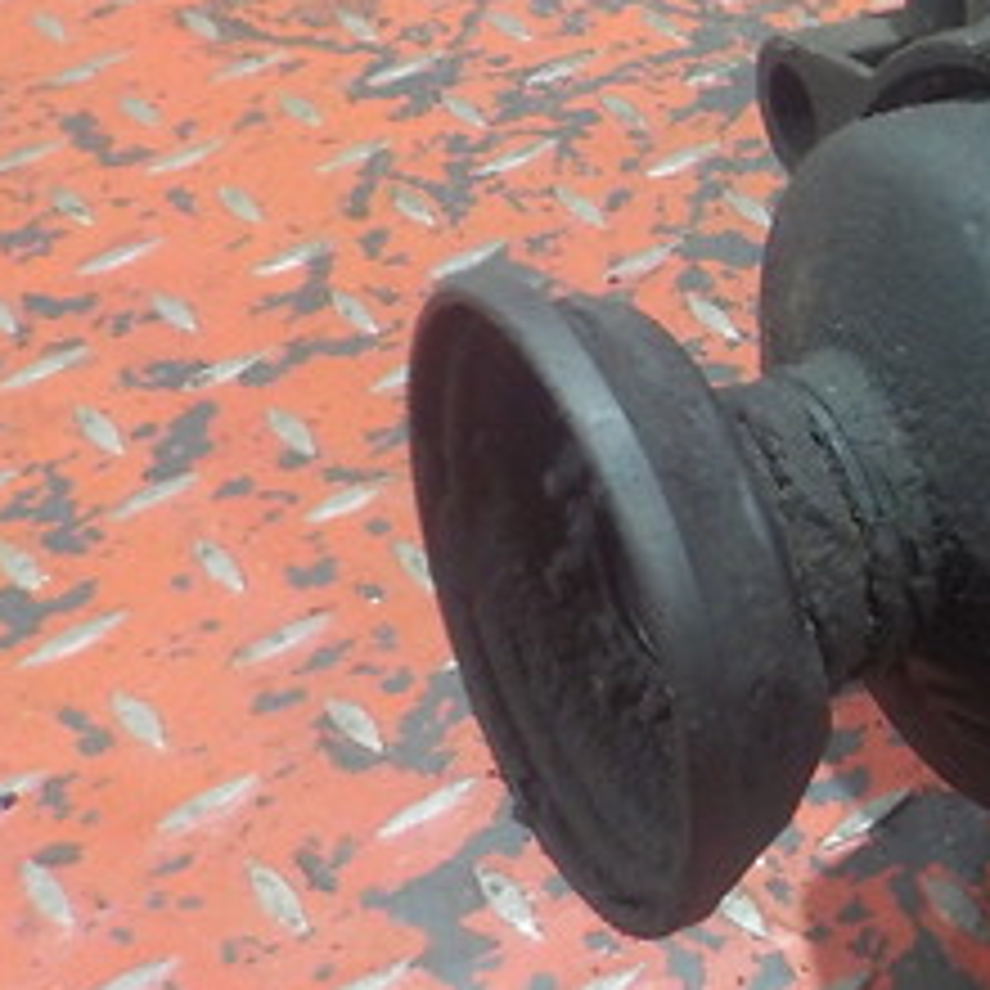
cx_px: 1431
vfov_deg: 22.3
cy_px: 279
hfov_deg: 19.8
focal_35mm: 77
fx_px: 2491
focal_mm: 4.1
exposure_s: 1/8
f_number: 3.3
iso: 400
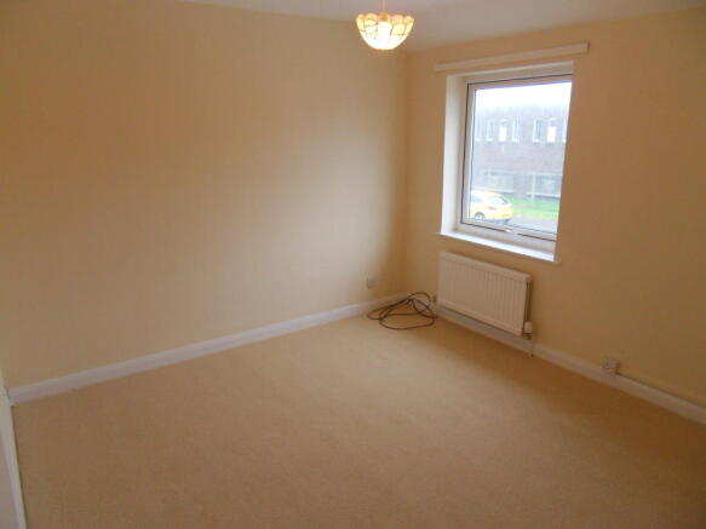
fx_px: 489
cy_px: 264
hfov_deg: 71.6
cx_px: 353
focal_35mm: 24
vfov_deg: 56.8
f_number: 3.3
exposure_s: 1/45
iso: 200
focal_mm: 4.2
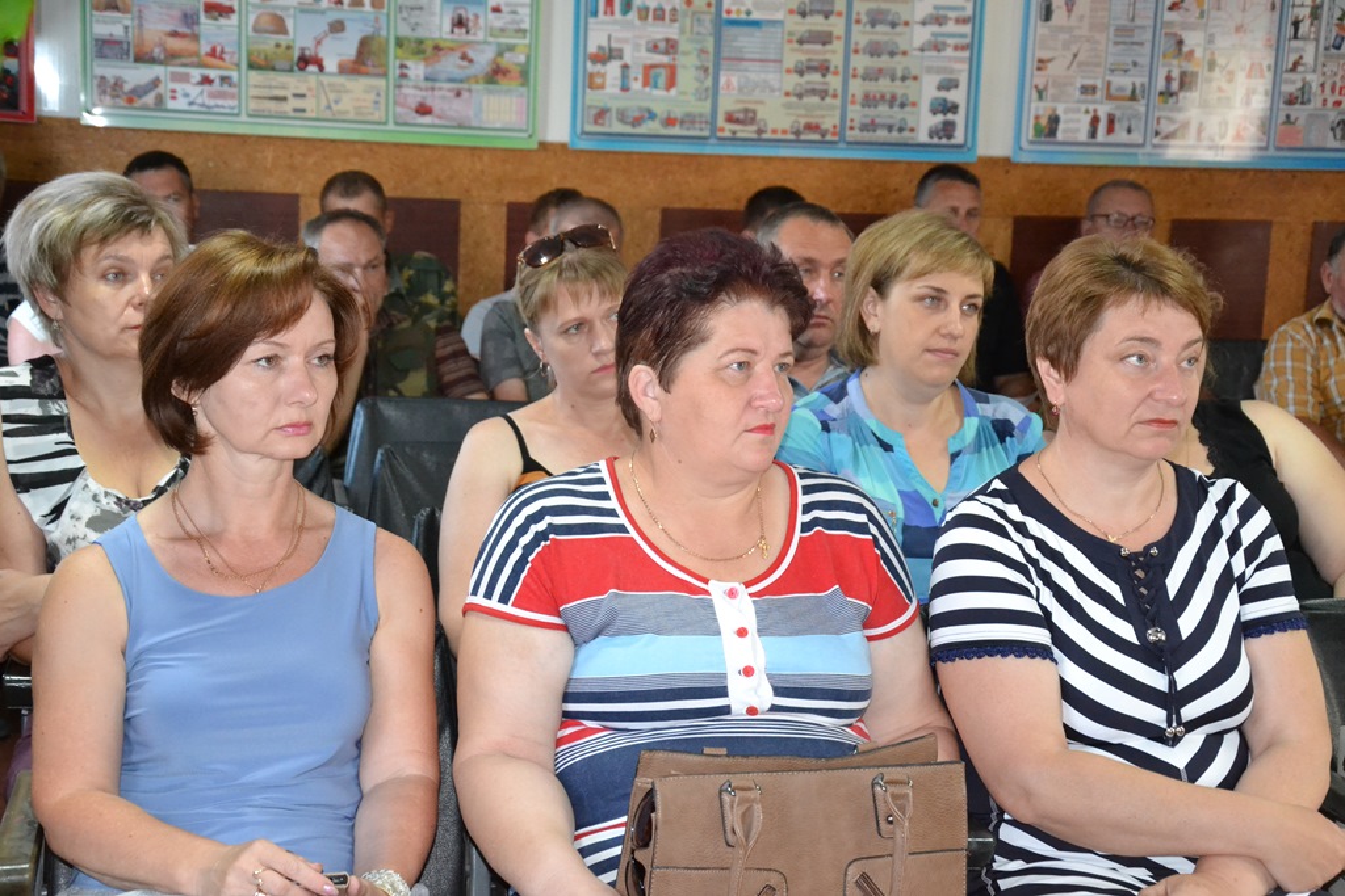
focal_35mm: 63
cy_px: 448
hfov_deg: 31.9
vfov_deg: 21.6
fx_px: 2354
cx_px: 672
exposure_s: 1/60
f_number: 4.8
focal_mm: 42
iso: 3200
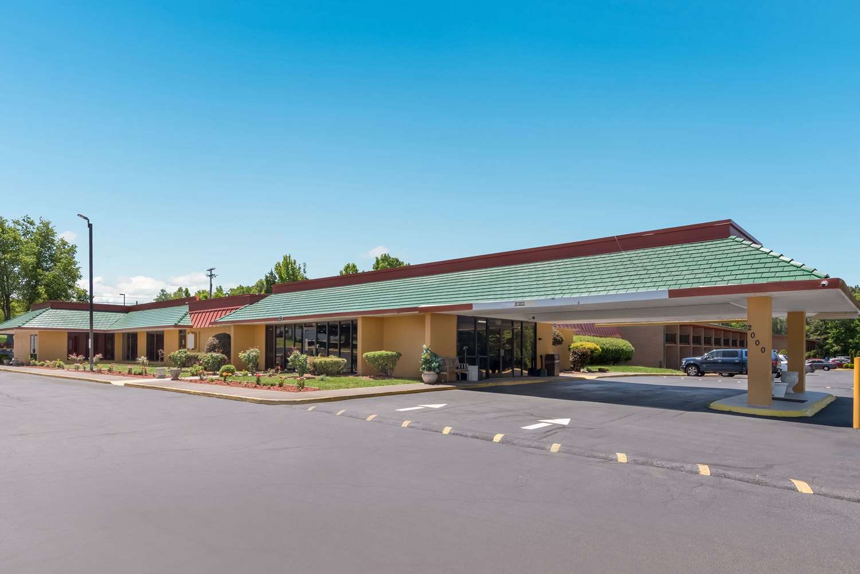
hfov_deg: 96.7
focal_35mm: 16
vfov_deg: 73.7
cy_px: 287
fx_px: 382
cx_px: 430
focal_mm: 16
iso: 64
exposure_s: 1/13
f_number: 11
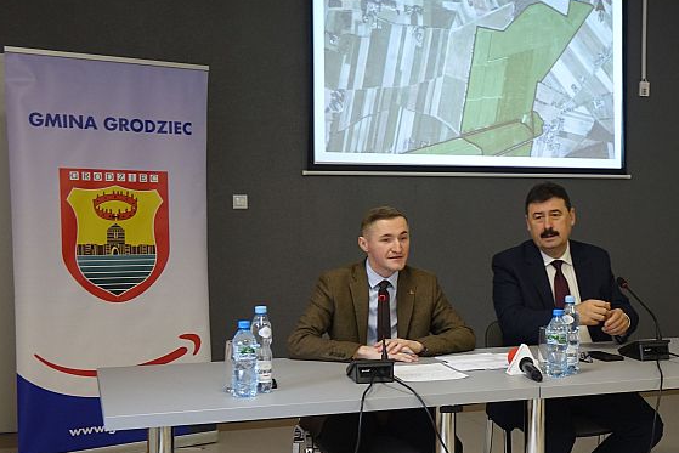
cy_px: 284
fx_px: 1038
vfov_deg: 24.6
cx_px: 533
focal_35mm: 55
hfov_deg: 35.2
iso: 250
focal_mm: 10.91
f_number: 2.8
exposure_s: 1/30
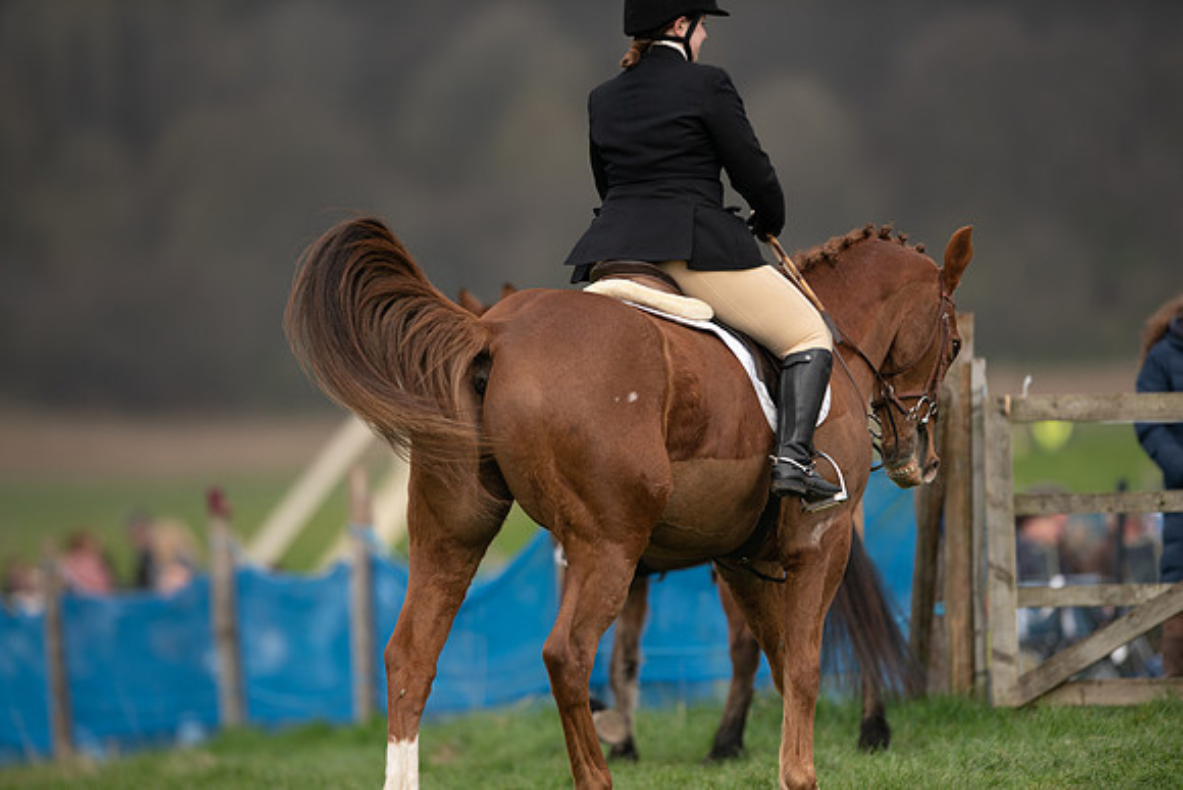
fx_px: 13147
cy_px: 395
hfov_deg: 5.2
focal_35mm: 400
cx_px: 592
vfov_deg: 3.4
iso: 400
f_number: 5
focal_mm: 400
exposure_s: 1/3200
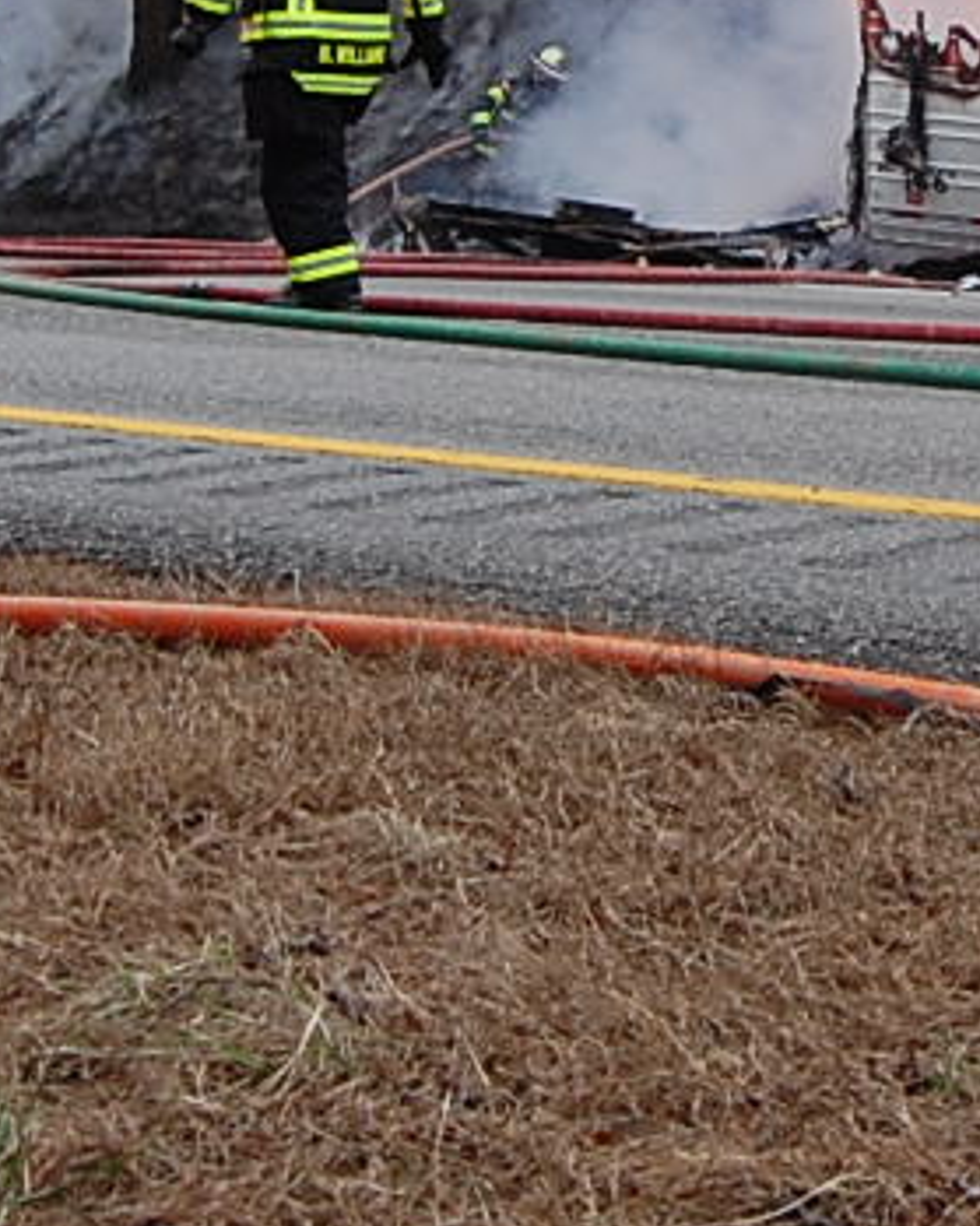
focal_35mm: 109
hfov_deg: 13.9
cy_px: 105
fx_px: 3954
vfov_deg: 17.4
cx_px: 966
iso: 400
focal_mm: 18
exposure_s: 1/125
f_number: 5.6
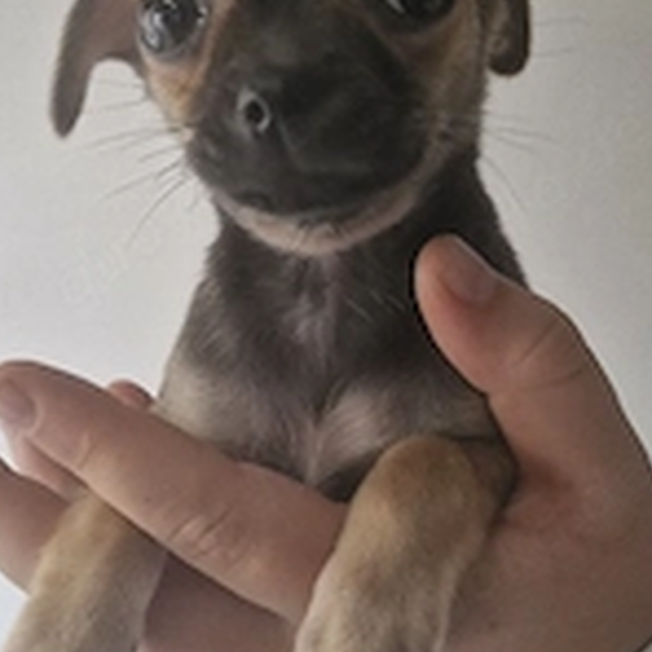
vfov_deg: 31.0
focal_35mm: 55
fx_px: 1172
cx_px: 278
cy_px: 256
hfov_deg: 31.0
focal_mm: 5.54
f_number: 1.8
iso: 200
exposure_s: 1/182
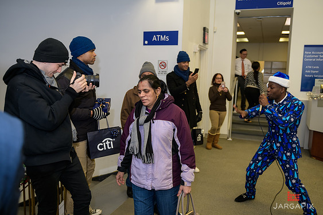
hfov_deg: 57.2
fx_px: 296
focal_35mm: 33
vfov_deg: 39.9
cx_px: 162
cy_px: 110
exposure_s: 1/125
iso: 400
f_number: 3.2
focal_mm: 32
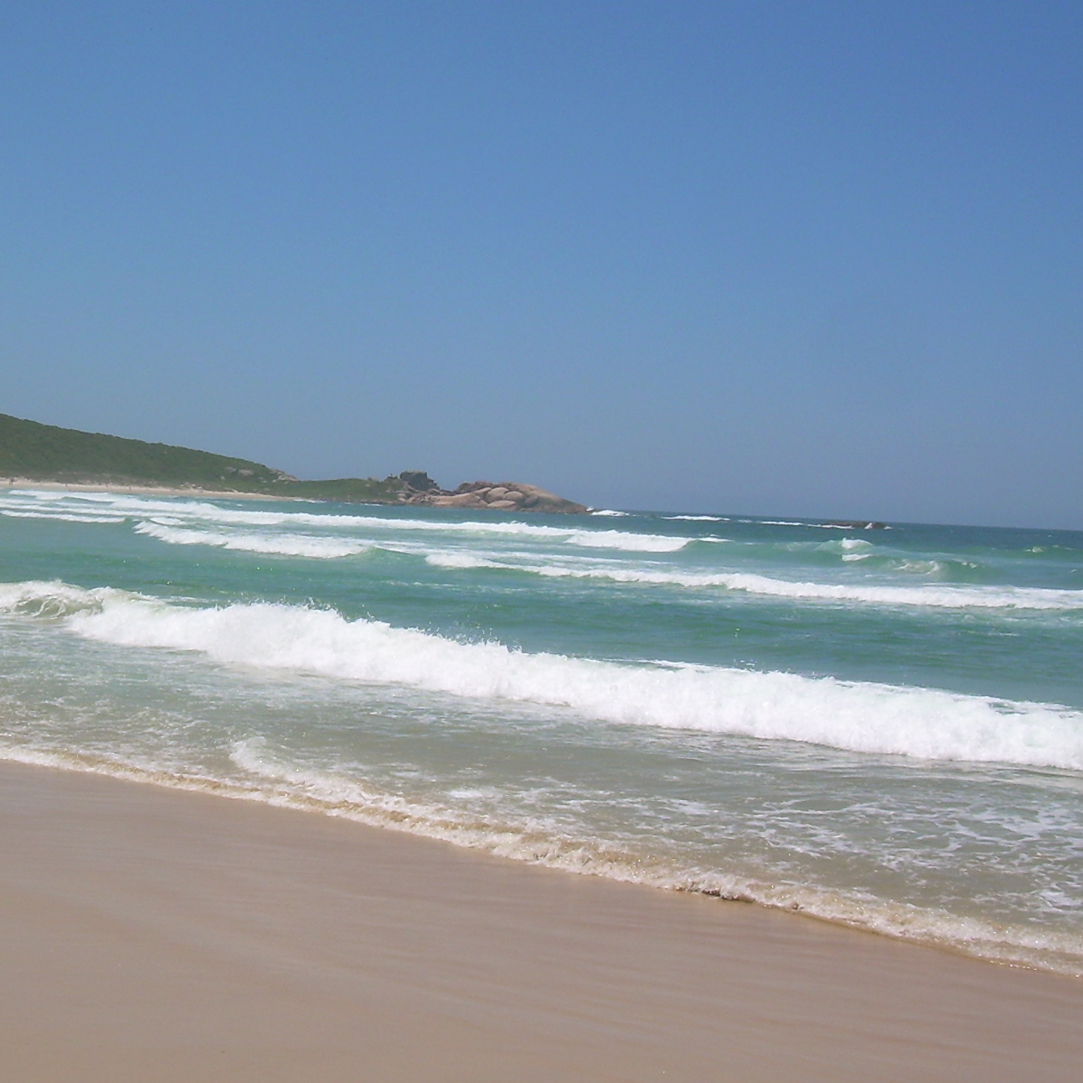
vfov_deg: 29.0
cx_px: 242
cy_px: 451
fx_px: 2088
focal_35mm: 59
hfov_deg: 28.5
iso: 50
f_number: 4.6
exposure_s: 1/771
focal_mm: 6.3
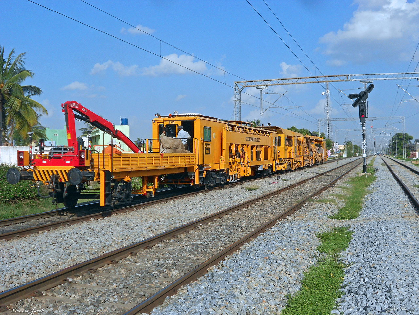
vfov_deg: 33.6
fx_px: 520
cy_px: 158
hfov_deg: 43.9
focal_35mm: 43
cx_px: 210
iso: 80
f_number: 4.2
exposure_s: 1/800
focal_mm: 7.9
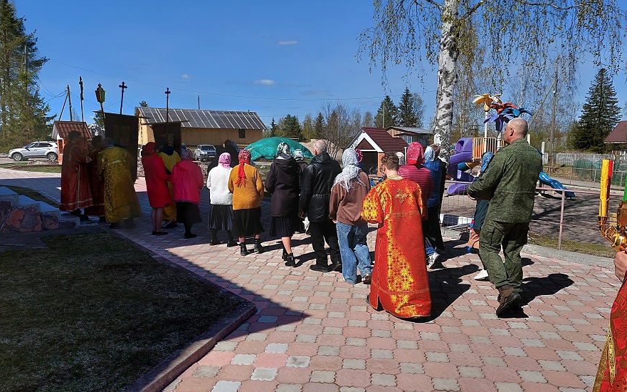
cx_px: 312
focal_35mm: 26
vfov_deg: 47.5
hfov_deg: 70.4
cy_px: 207
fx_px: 444
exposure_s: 1/1963
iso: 40
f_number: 1.8
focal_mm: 5.23
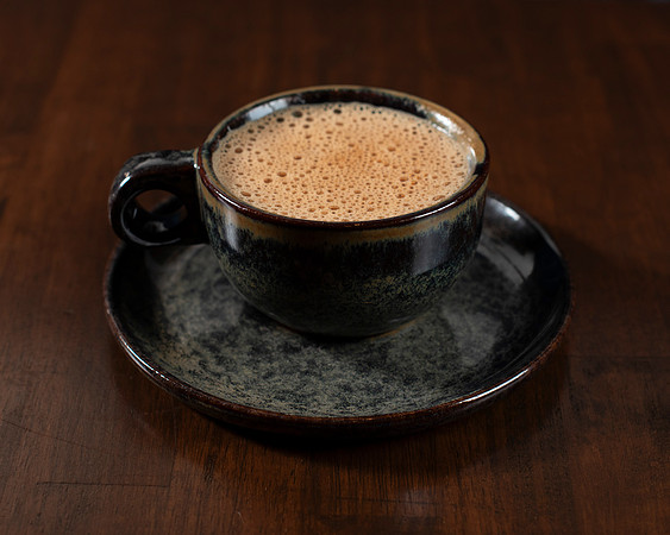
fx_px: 1452
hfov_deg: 26.0
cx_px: 329
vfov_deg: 20.9
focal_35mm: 73
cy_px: 232
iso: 200
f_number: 4
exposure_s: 1/250
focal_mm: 50
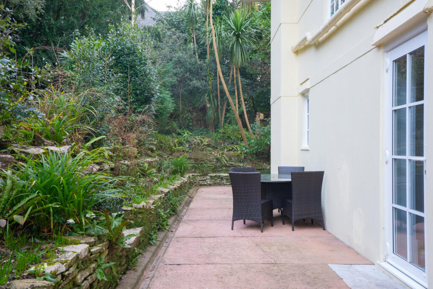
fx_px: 421
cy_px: 144
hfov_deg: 54.4
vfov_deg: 37.9
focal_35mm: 35
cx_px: 216
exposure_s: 1/50
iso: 2000
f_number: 11
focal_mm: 35
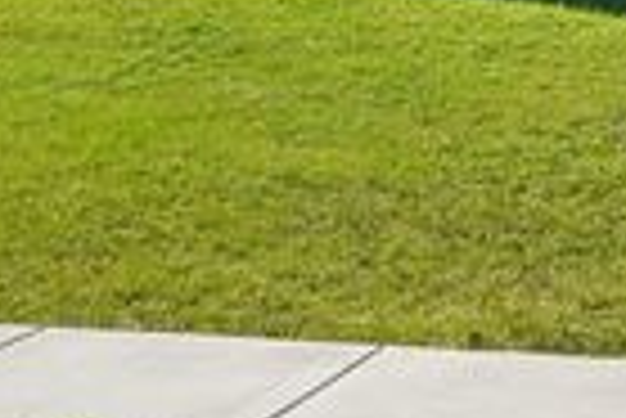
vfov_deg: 14.1
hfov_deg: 20.6
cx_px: 815
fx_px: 1567
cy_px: -240
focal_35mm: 90
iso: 100
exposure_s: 1/200
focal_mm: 25
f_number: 8
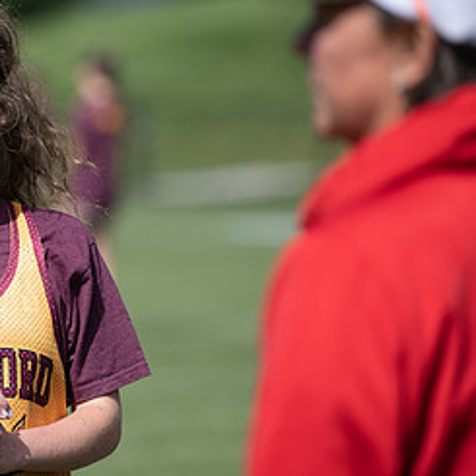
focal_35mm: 403
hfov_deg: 4.3
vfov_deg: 4.3
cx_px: -52
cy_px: 240
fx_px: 6270
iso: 125
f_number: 3.5
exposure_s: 1/2000
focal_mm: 200
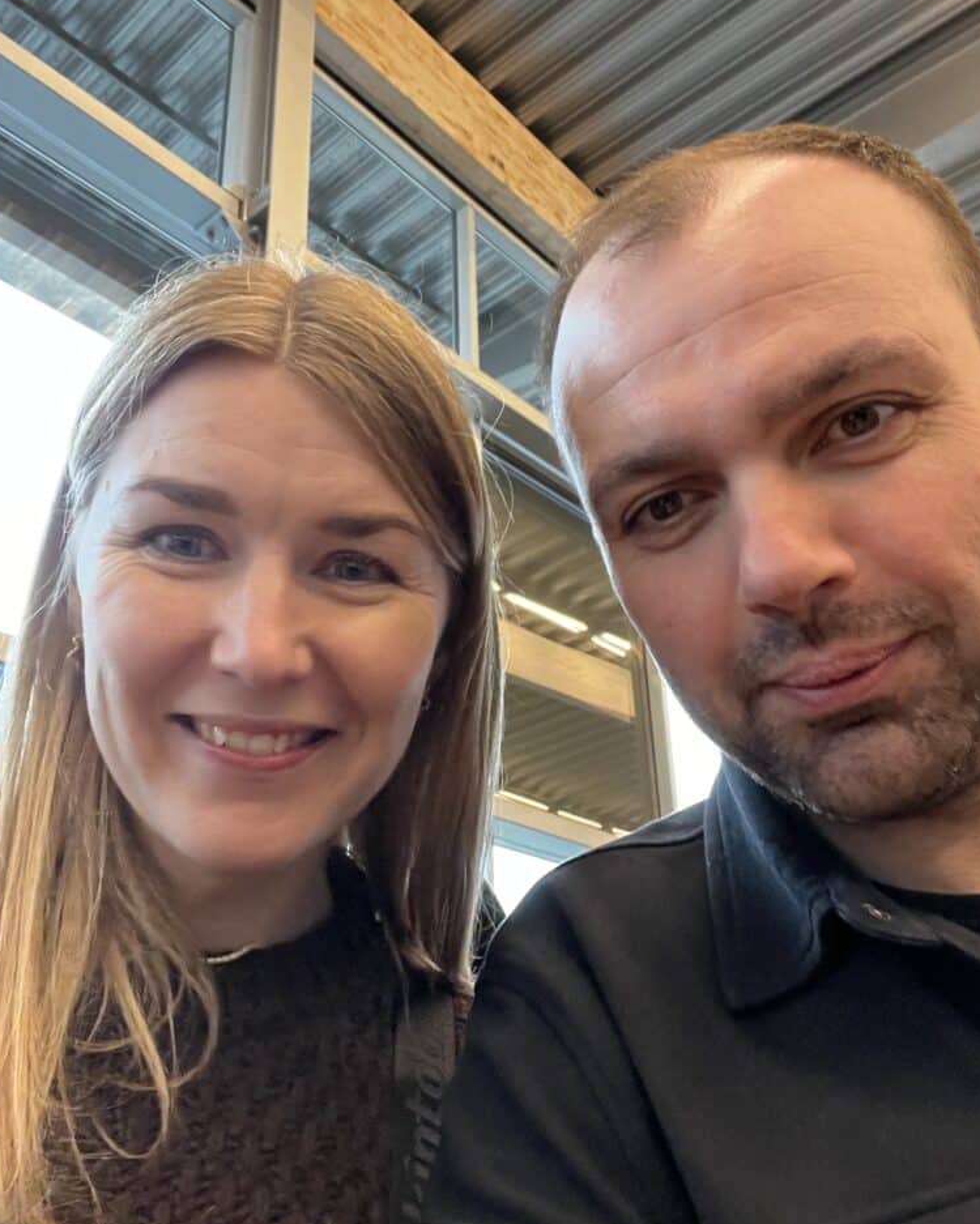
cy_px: 648
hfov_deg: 45.8
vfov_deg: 55.6
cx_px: 483
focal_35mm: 32
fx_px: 1160
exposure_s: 1/33
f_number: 2.2
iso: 320
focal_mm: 2.71
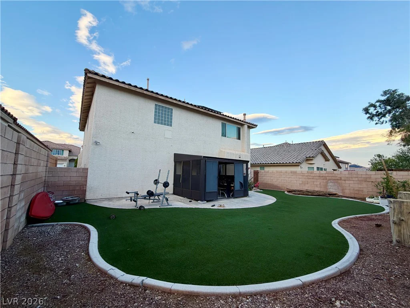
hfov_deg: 102.1
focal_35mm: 14
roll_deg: -0.8
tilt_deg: +5.1
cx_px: 205
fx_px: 166
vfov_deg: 85.7
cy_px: 154
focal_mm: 2.22
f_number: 2.2
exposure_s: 1/230
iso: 40
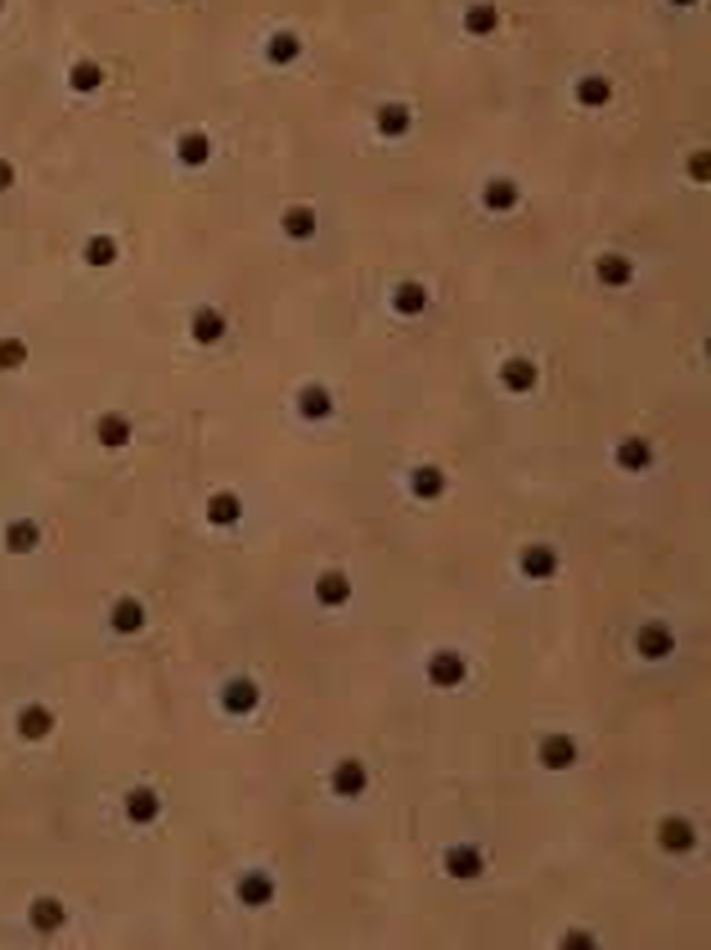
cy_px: -815
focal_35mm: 350
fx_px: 9595
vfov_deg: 5.6
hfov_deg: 4.2
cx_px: -981
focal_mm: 36
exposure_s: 1/320
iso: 3200
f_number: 5.3
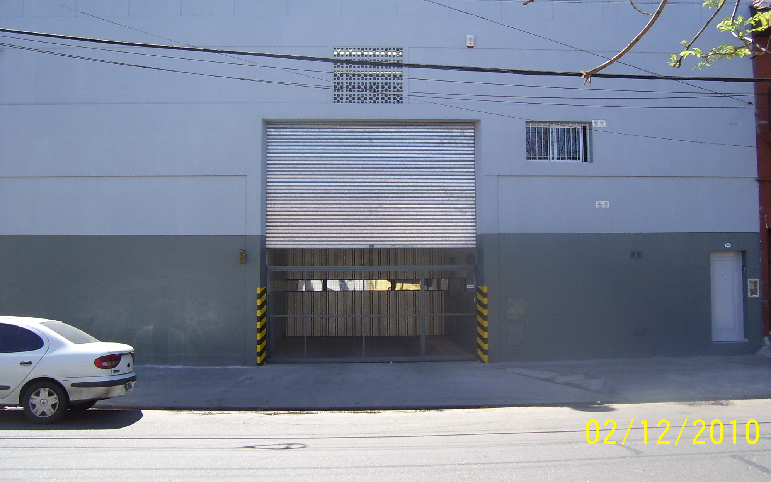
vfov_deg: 34.4
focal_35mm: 37
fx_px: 777
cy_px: 208
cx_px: 391
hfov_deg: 52.7
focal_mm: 5.6
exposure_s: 1/500
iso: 80
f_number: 2.7
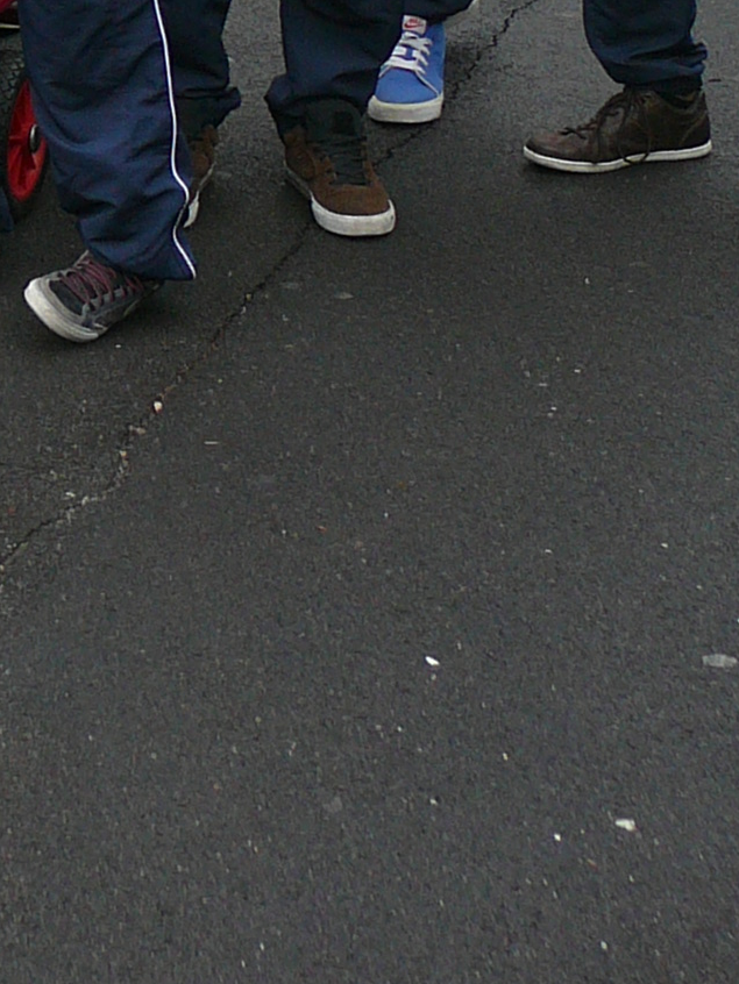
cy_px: -384
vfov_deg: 15.0
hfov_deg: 11.7
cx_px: -159
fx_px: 3528
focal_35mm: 124
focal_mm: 6.1
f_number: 3.1
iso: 80
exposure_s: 1/100
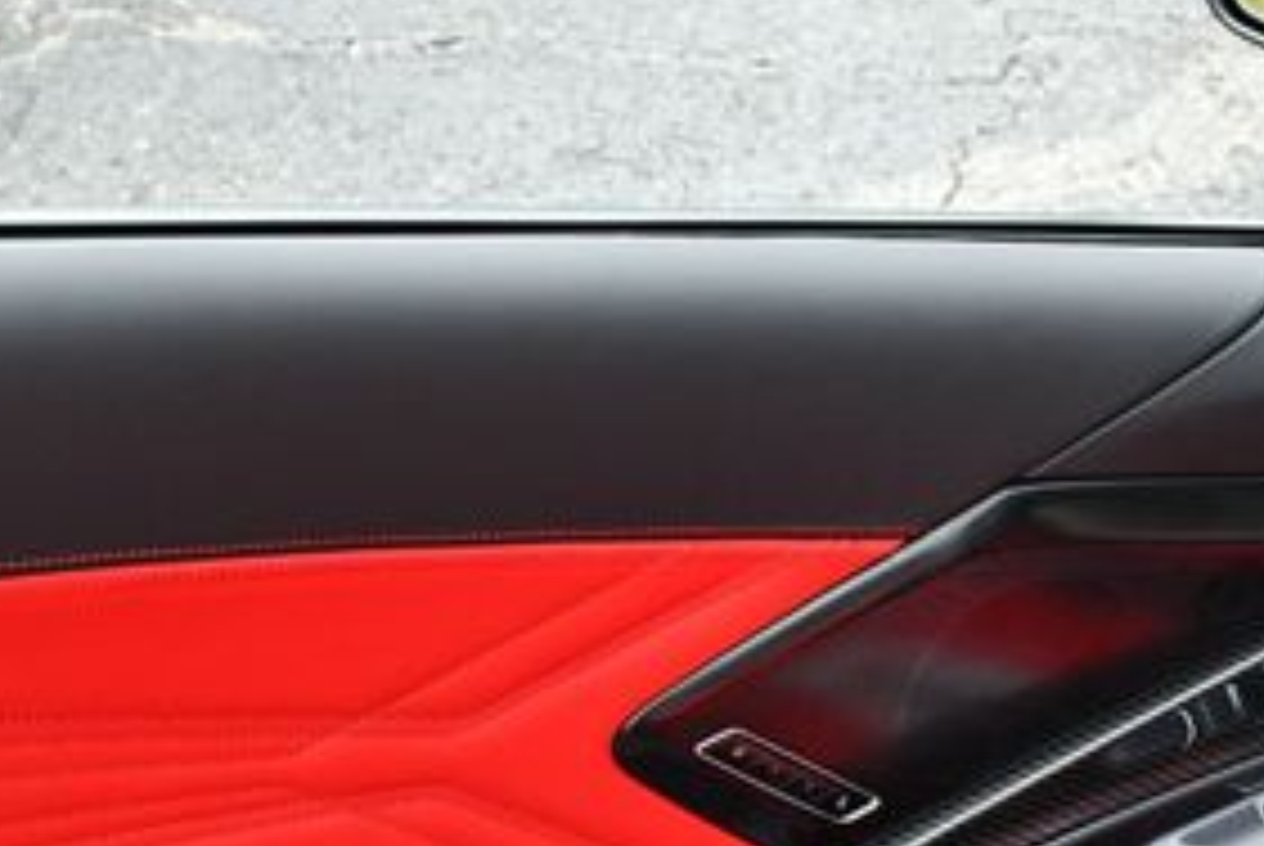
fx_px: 2882
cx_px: 648
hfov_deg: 24.7
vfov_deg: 16.3
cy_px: 860
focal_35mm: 82
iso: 320
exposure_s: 1/250
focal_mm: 18
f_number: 5.6
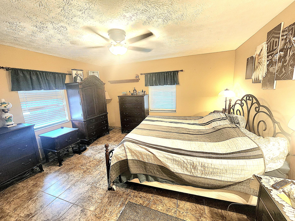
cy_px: 110
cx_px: 148
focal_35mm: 13
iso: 400
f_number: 2.2
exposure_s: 1/40
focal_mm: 2.2
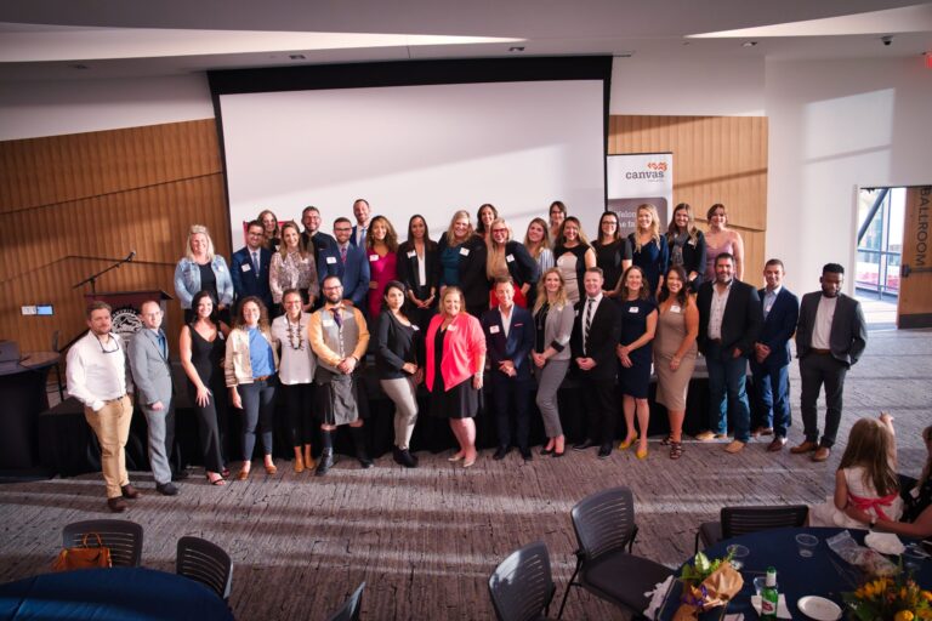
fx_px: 621
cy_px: 310
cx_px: 466
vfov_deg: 53.1
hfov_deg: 73.7
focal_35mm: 24
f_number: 3.5
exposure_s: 1/160
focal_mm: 24
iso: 1600
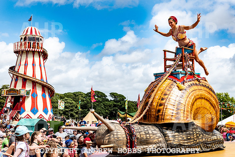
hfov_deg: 36.1
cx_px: 132
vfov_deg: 24.6
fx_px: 359
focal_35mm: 55
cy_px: 69
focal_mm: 44
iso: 64
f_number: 5
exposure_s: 1/800
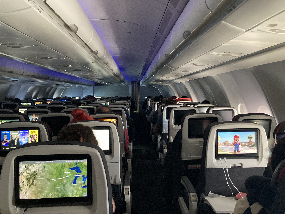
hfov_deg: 63.4
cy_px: 107
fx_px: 231
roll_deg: +0.7
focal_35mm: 28
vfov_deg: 49.7
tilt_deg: +0.4
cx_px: 142
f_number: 1.8
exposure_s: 1/30
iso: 500
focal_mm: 3.99
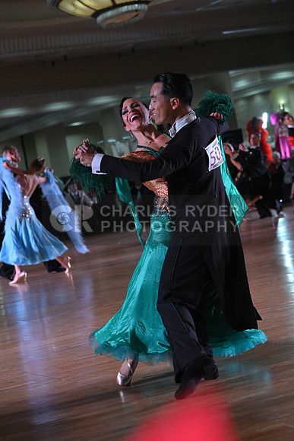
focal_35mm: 98
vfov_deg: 20.8
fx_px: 1200
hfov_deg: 14.0
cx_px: 147
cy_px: 220
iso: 4000
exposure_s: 1/400
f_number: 5.6
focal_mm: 98
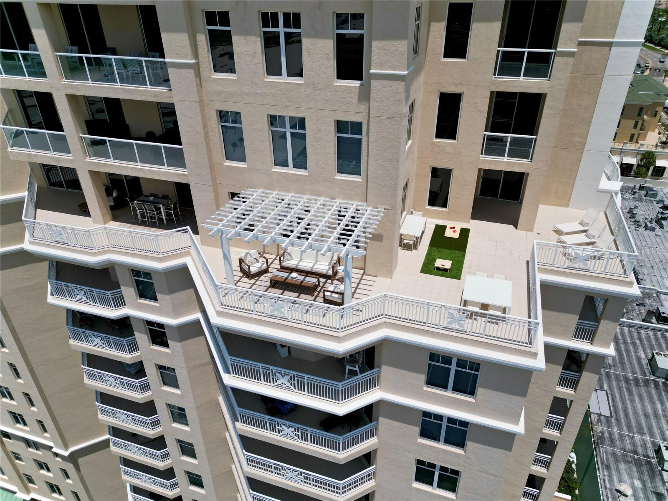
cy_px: 250
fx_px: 463
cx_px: 334
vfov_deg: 56.8
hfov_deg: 71.6
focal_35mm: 24
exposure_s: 1/8000
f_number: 1.7
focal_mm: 6.72
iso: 200
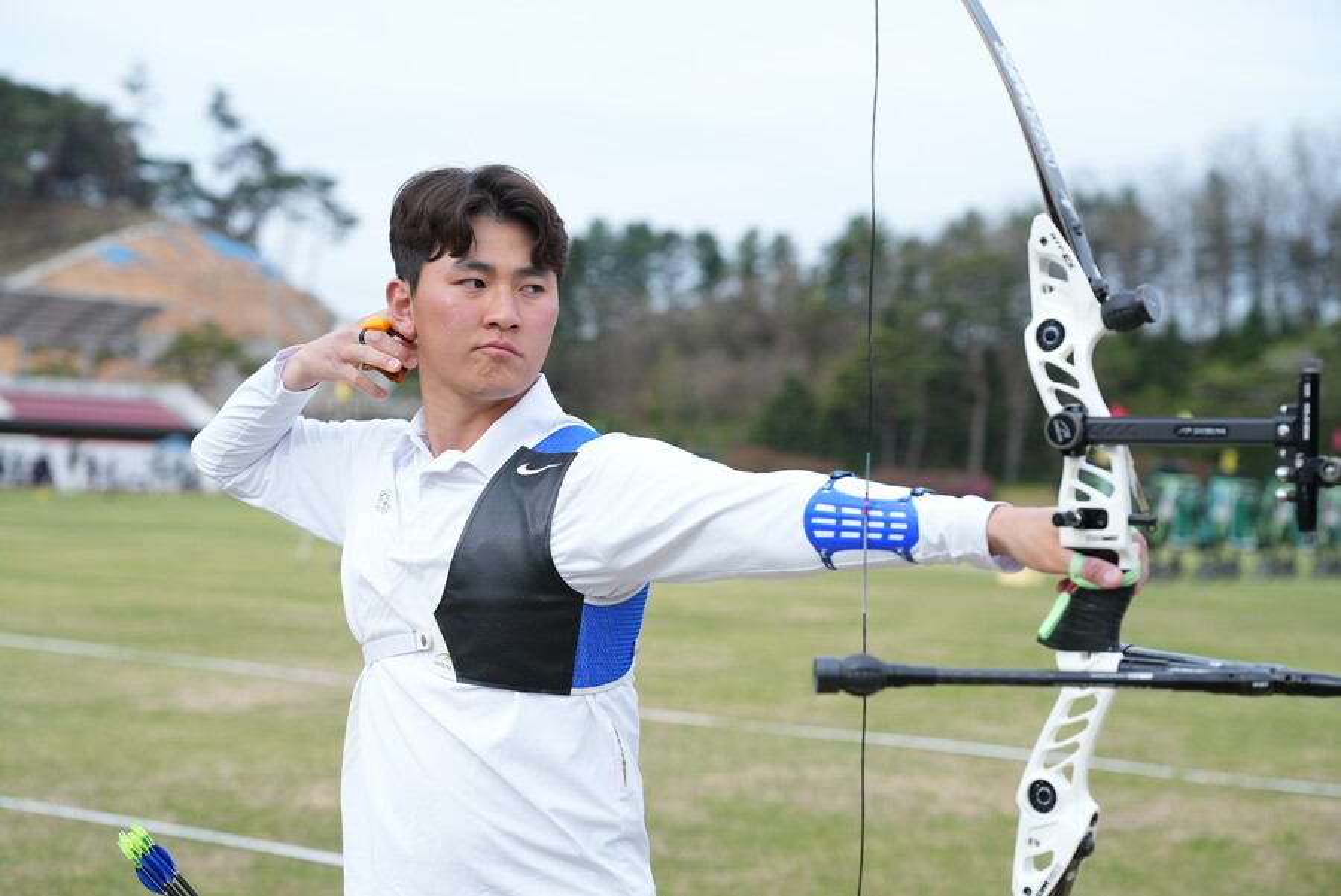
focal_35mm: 63
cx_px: 670
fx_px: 2348
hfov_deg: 31.9
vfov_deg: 21.6
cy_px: 448
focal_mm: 63
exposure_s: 1/2000
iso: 400
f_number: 3.2
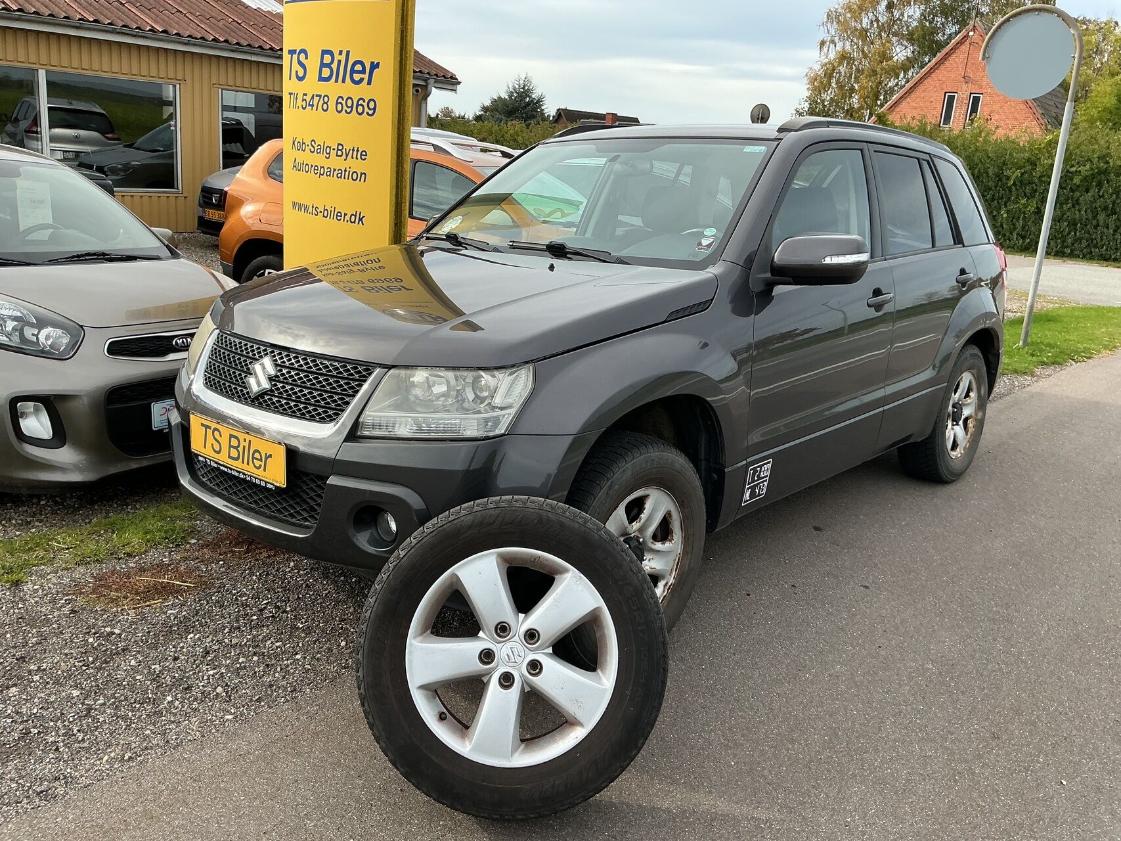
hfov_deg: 61.7
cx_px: 560
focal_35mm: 29
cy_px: 420
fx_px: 939
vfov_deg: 48.2
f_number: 1.8
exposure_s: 1/749
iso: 25
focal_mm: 3
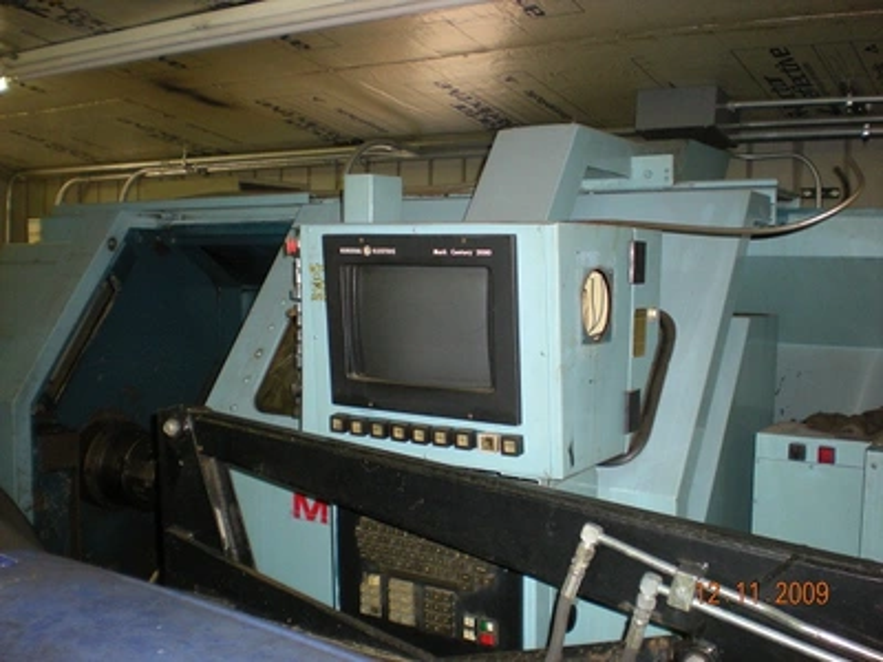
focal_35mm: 38
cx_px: 442
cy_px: 331
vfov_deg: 37.7
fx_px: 969
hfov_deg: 49.0
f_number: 3.1
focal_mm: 6.3
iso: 241
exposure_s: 1/60
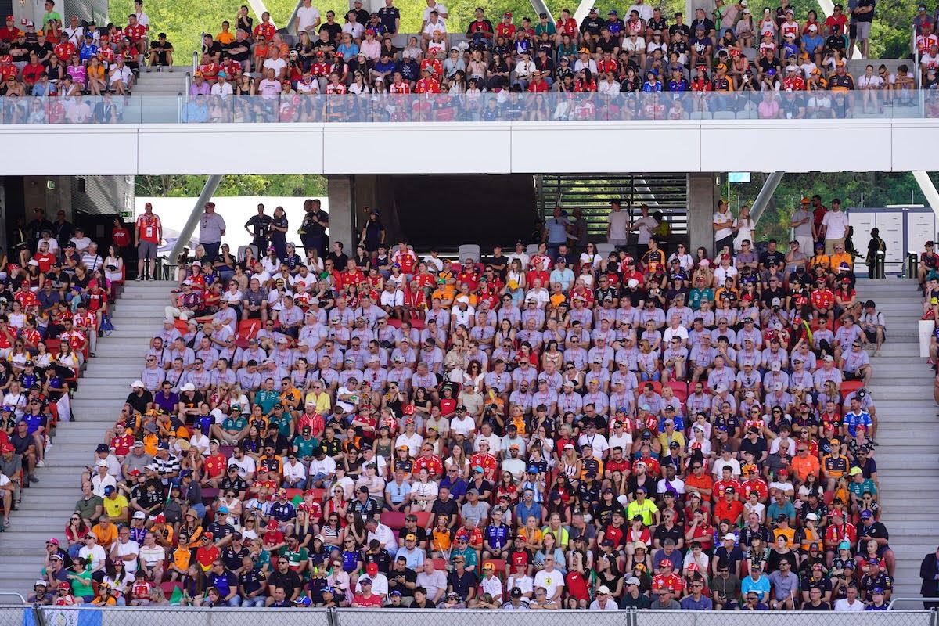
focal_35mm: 105
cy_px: 313
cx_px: 470
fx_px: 2739
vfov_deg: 13.0
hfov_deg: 19.5
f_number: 5
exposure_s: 1/160
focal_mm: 105
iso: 100
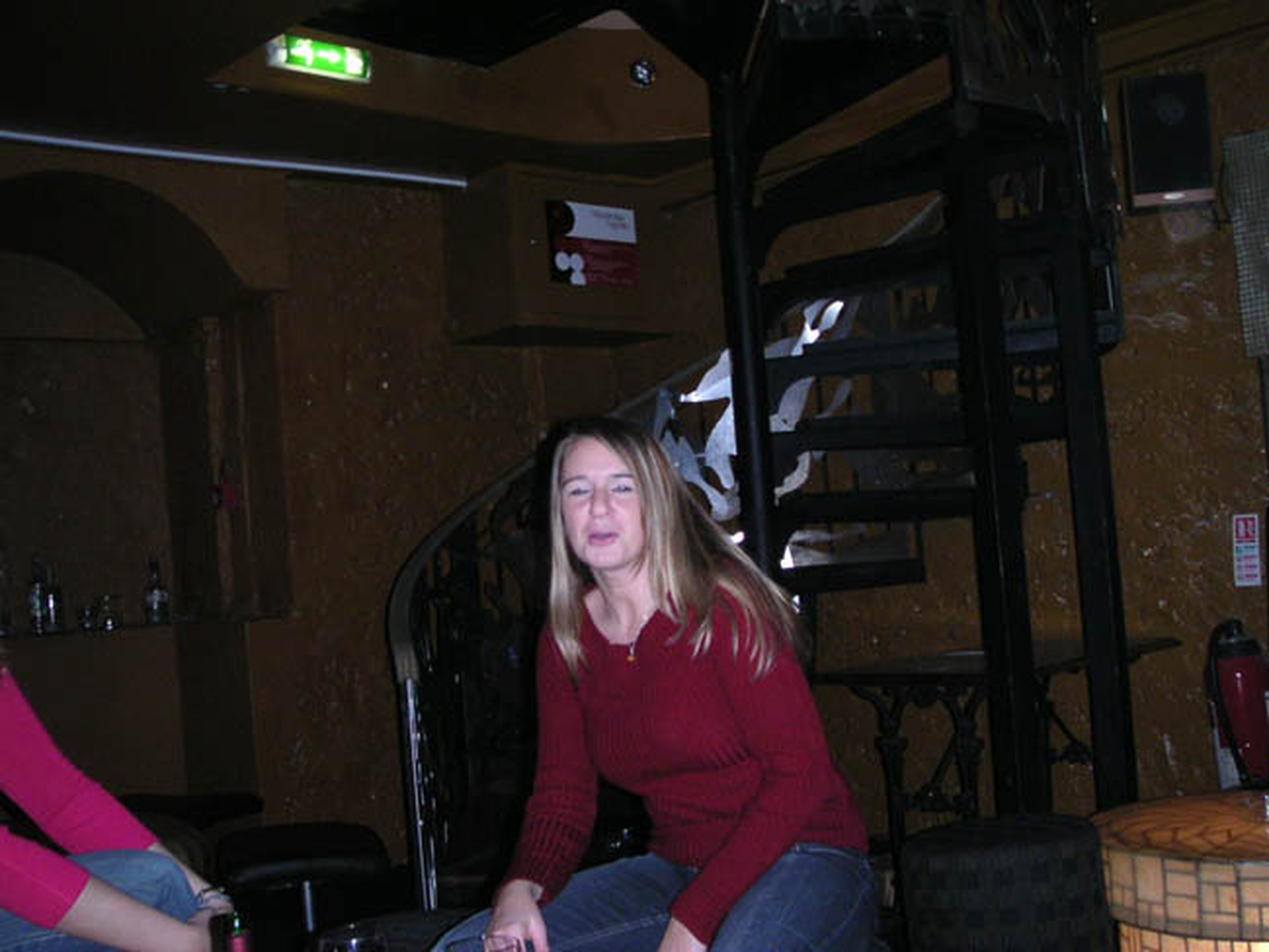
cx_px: 634
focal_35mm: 38
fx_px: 1394
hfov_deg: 49.0
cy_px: 476
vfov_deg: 37.7
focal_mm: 6
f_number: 2.8
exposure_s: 1/45
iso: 160
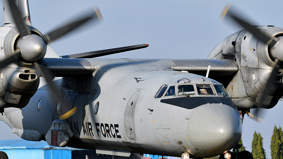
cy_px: 86
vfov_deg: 2.9
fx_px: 3152
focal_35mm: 420
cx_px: 142
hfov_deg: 5.1
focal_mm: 200
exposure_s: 1/500
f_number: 5.6
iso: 100
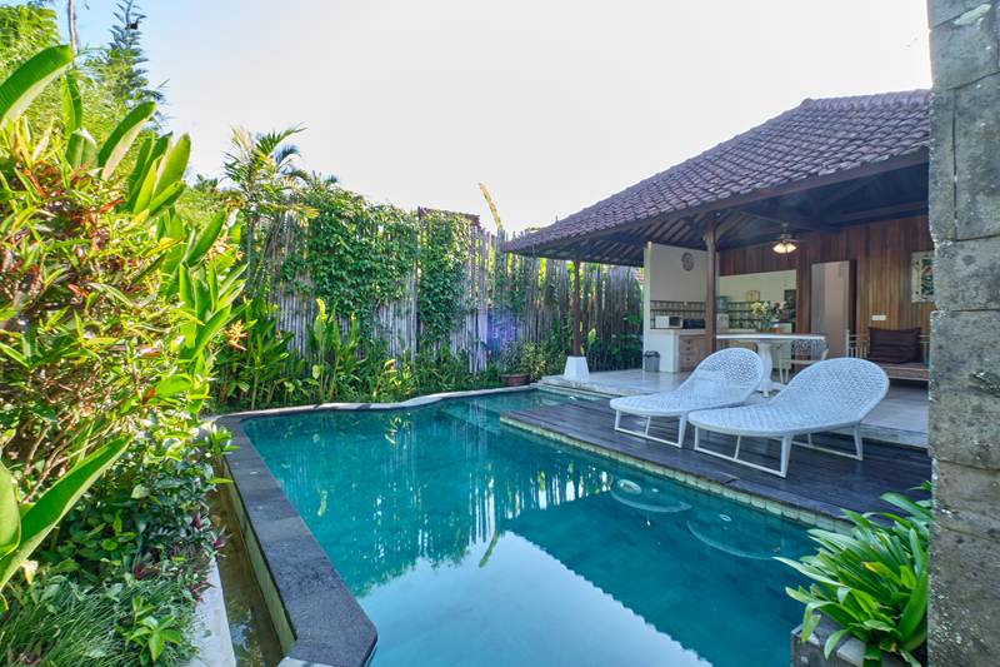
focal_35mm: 15
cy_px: 334
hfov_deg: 100.4
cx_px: 500
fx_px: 417
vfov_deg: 77.3
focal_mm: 10
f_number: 16
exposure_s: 1/5
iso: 160
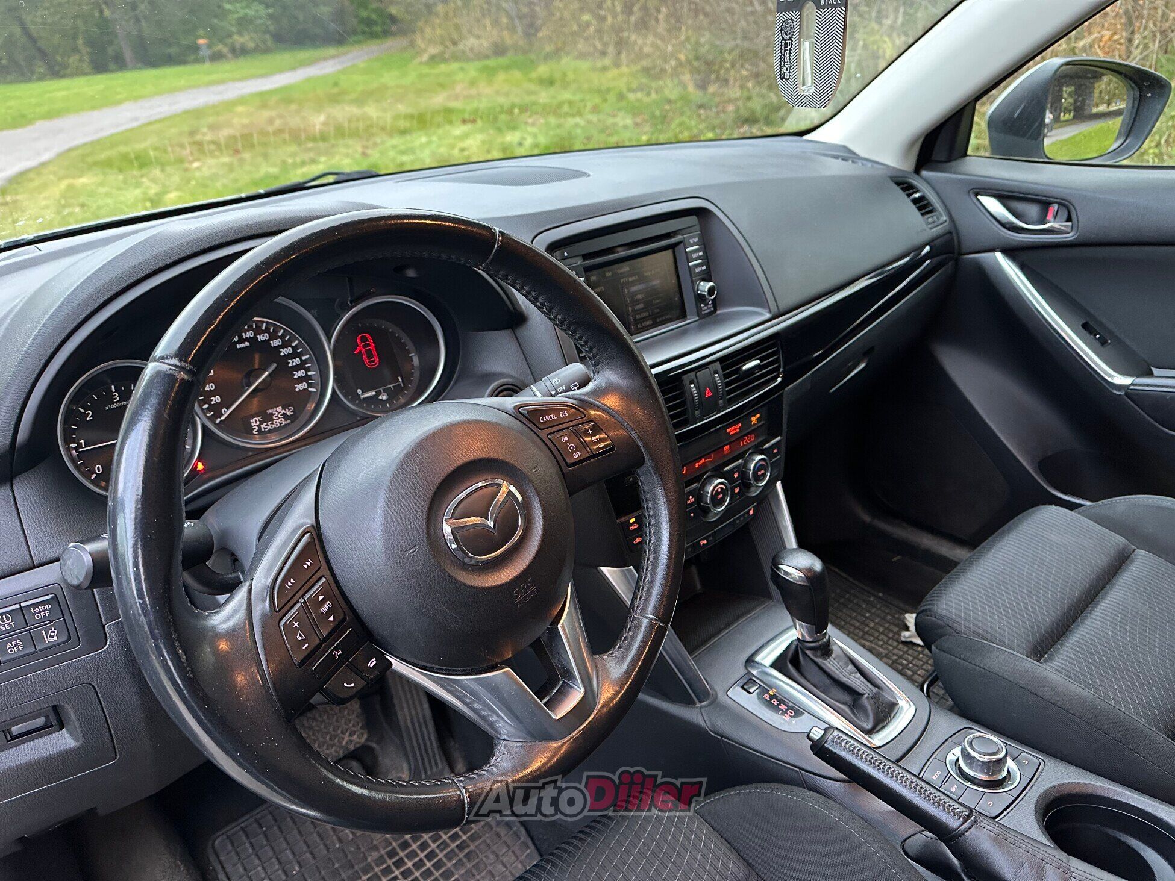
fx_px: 815
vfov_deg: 56.8
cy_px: 440
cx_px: 588
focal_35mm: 24
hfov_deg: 71.6
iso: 500
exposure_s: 1/60
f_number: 1.78
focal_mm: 6.86
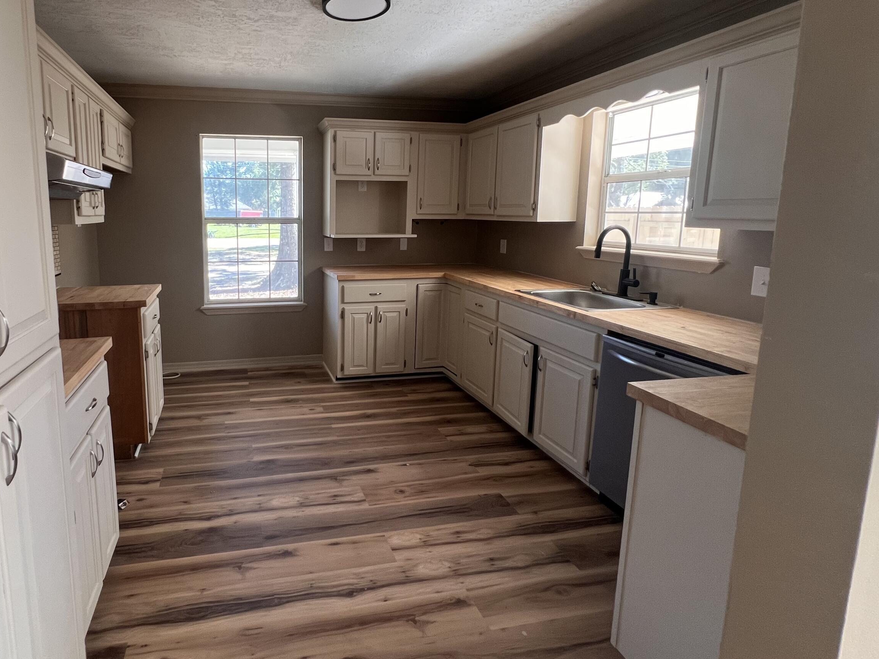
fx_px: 432
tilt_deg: -7.9
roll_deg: -0.1
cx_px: 320
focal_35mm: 17
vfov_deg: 74.2
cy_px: 277
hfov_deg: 88.9
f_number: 1.8
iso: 160
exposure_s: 1/99
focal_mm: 1.57
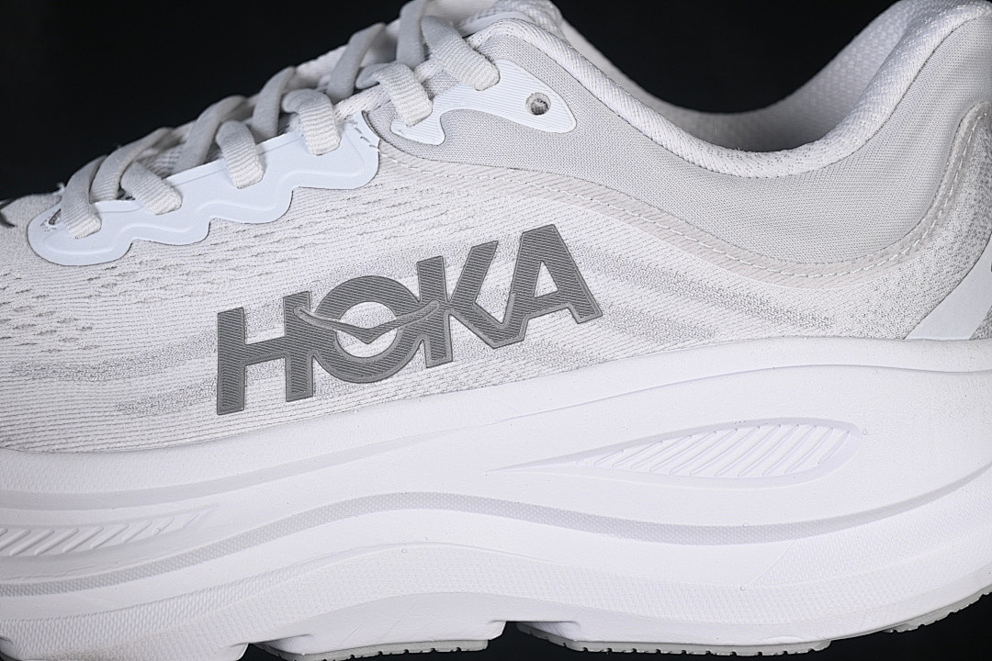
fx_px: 2067
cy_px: 330
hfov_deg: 27.0
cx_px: 496
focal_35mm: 75
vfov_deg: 18.2
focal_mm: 50
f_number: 7.1
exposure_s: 1/80
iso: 160
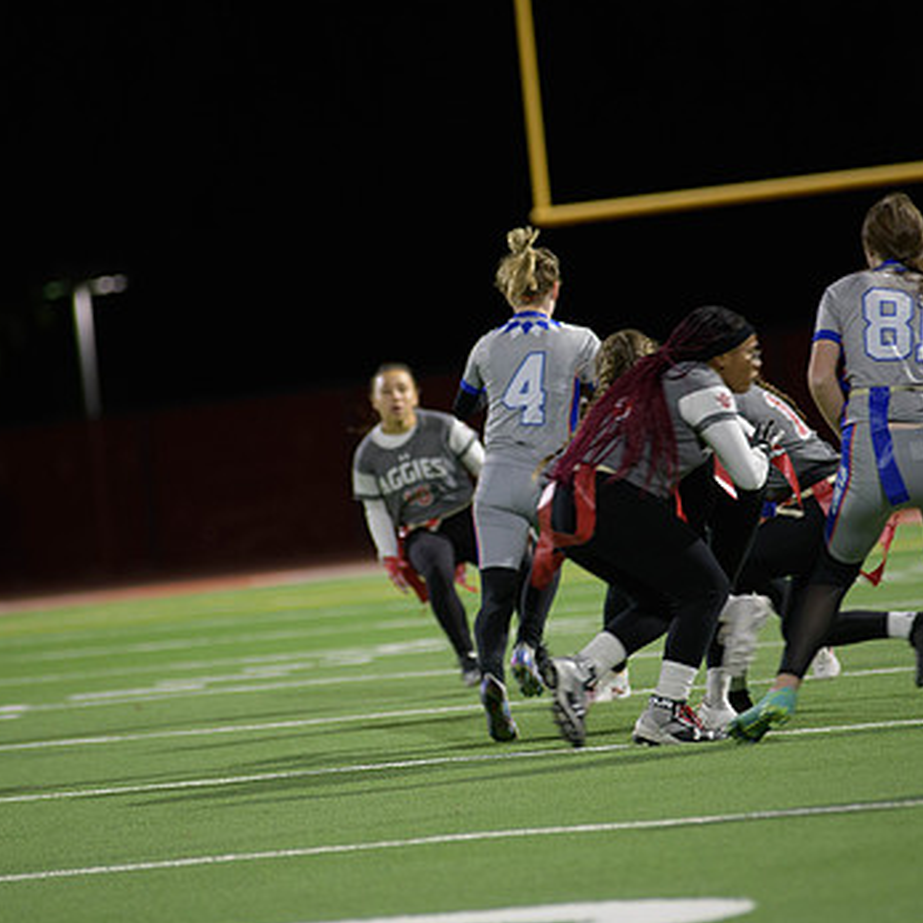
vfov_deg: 6.2
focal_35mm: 284
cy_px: 424
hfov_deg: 6.2
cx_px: 473
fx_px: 8567
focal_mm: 200
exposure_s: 1/200
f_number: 2.8
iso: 1100
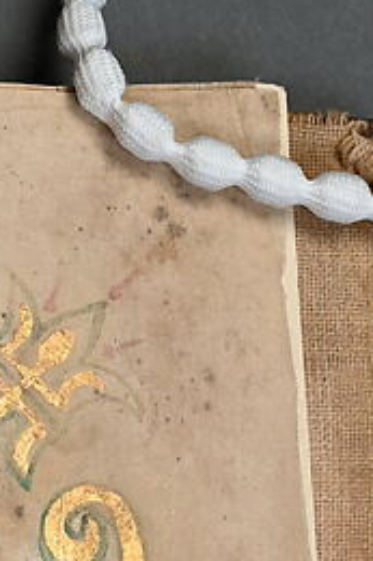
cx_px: -360
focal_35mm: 231
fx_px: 3595
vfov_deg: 8.6
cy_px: 993
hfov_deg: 5.8
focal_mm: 50
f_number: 5.6
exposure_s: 1/100
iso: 250
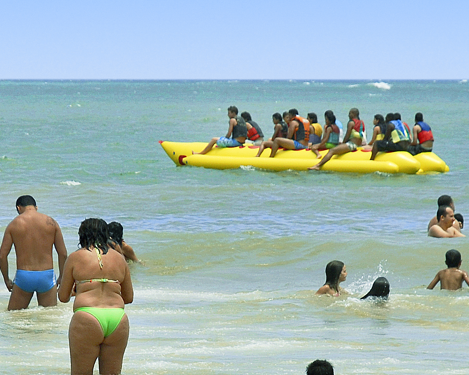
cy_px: 304
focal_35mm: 308
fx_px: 4275
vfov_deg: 5.0
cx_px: 188
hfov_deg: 6.3
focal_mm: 70
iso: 100
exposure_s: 1/320
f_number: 10
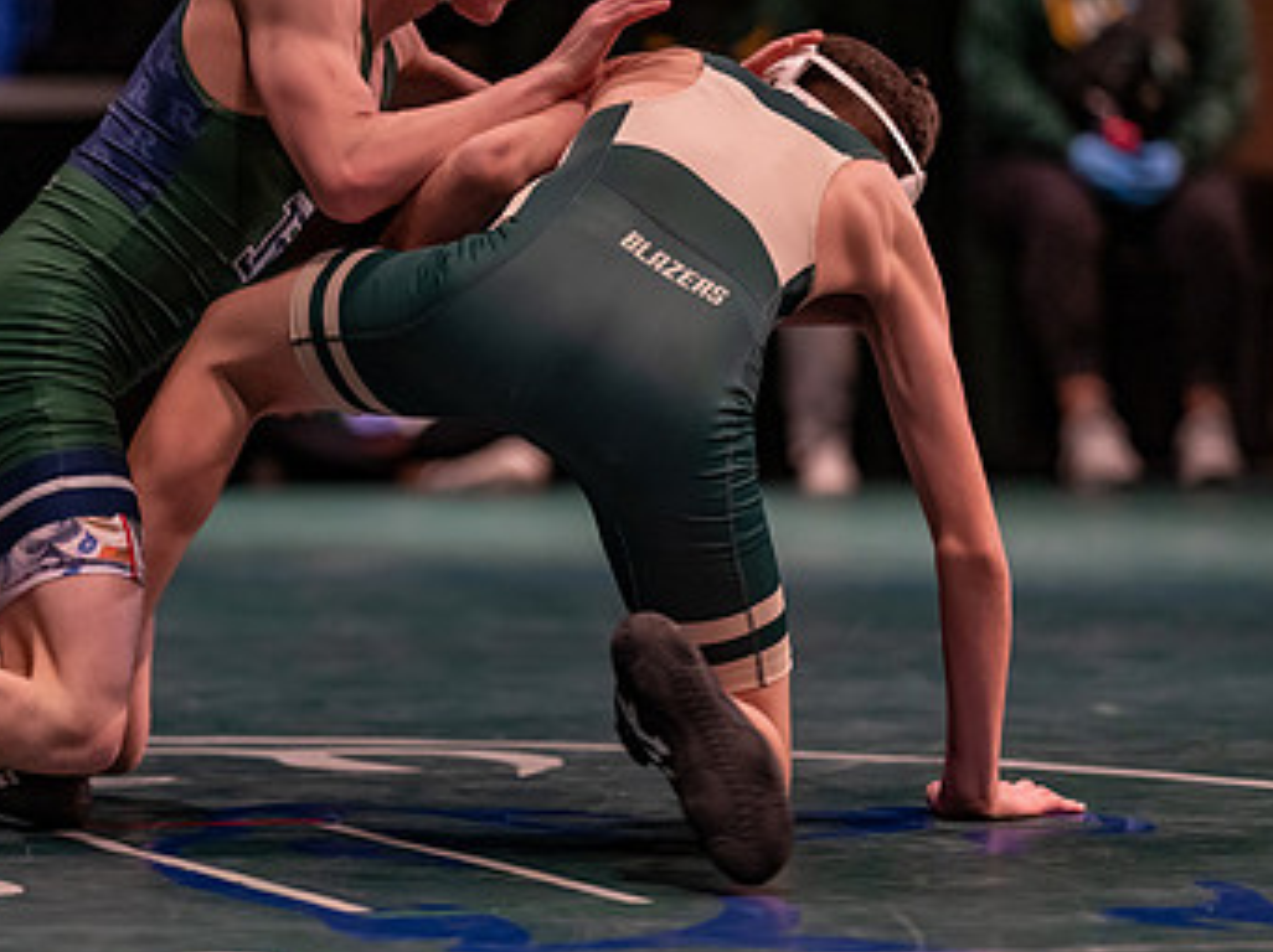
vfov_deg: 6.3
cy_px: 350
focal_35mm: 236
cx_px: 368
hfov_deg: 8.4
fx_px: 8673
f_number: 1.8
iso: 2000
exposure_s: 1/800
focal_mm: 135
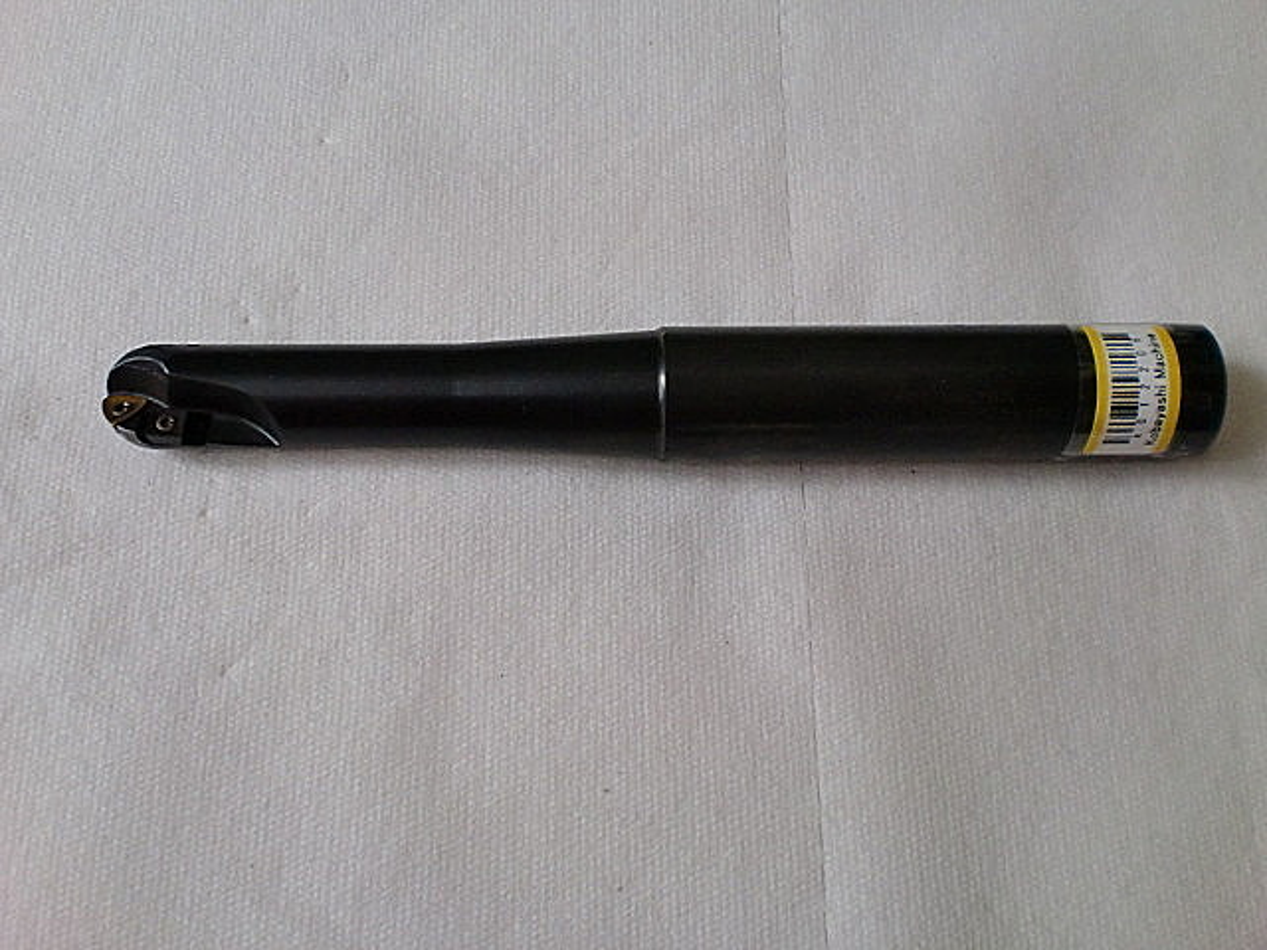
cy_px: 475
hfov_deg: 52.6
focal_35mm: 35
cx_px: 634
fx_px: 1281
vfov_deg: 40.7
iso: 200
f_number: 3.1
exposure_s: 1/60
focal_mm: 6.3
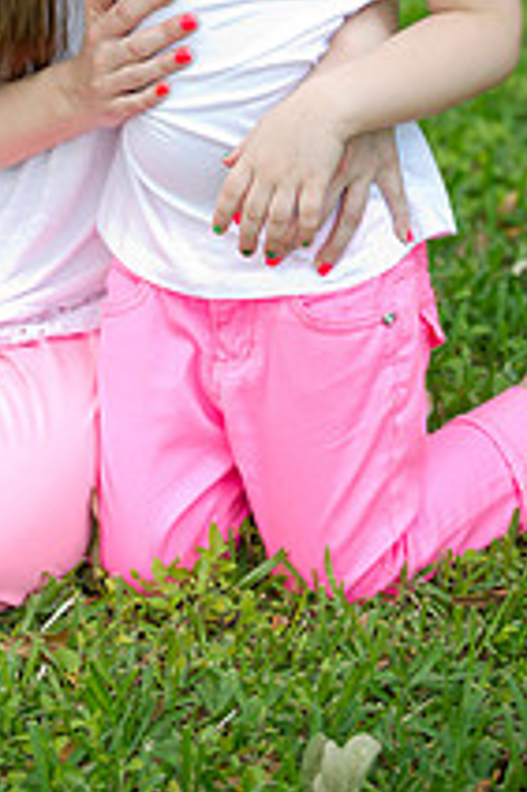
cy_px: -26
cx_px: 103
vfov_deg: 8.7
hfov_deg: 5.9
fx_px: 5146
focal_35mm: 234
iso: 200
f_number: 2.8
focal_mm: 110
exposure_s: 1/200
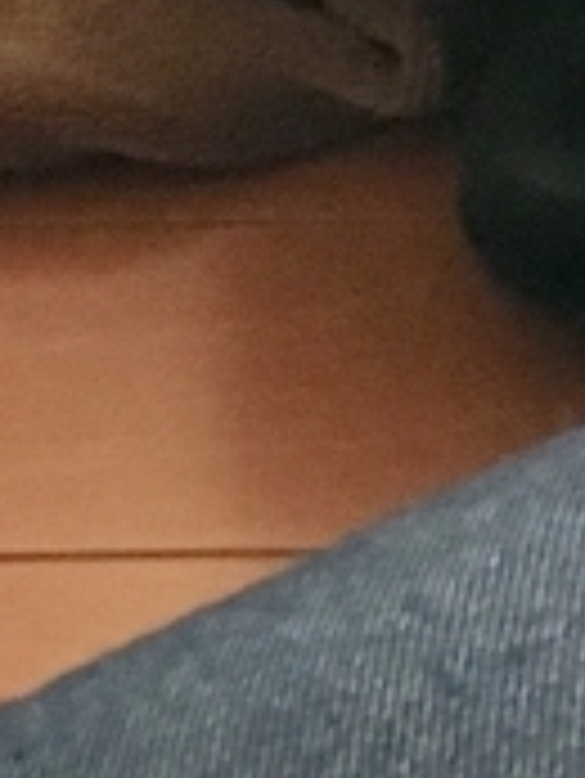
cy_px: -198
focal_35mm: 201
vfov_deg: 9.7
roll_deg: +0.5
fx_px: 4524
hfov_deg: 7.2
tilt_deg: -35.1
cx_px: 1102
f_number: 2.2
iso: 400
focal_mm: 4.15
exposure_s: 1/15
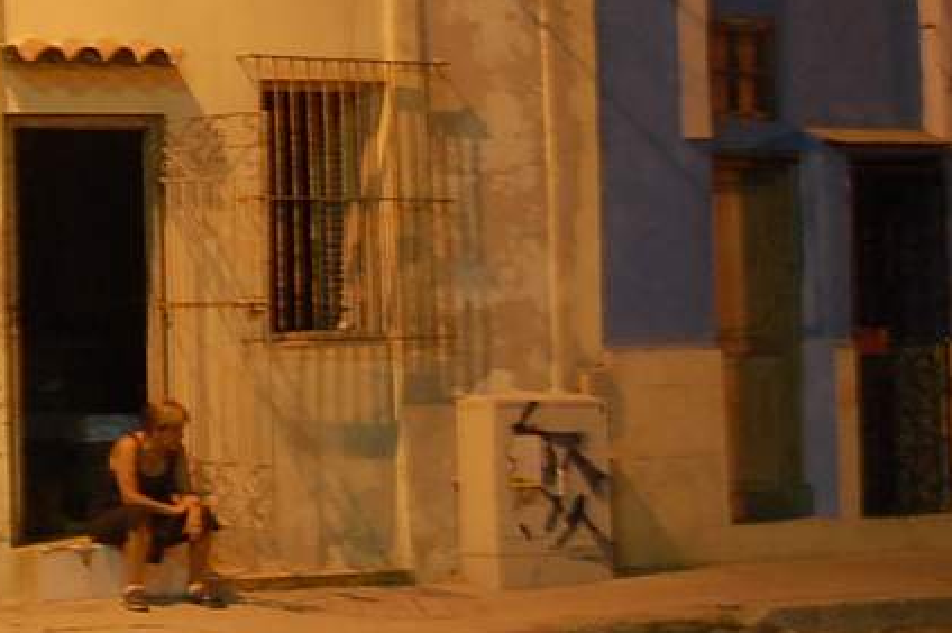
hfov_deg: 16.9
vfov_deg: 11.7
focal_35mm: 116
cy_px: 107
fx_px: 3065
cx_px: -177
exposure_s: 1/8
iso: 1100
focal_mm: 32
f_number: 4.5
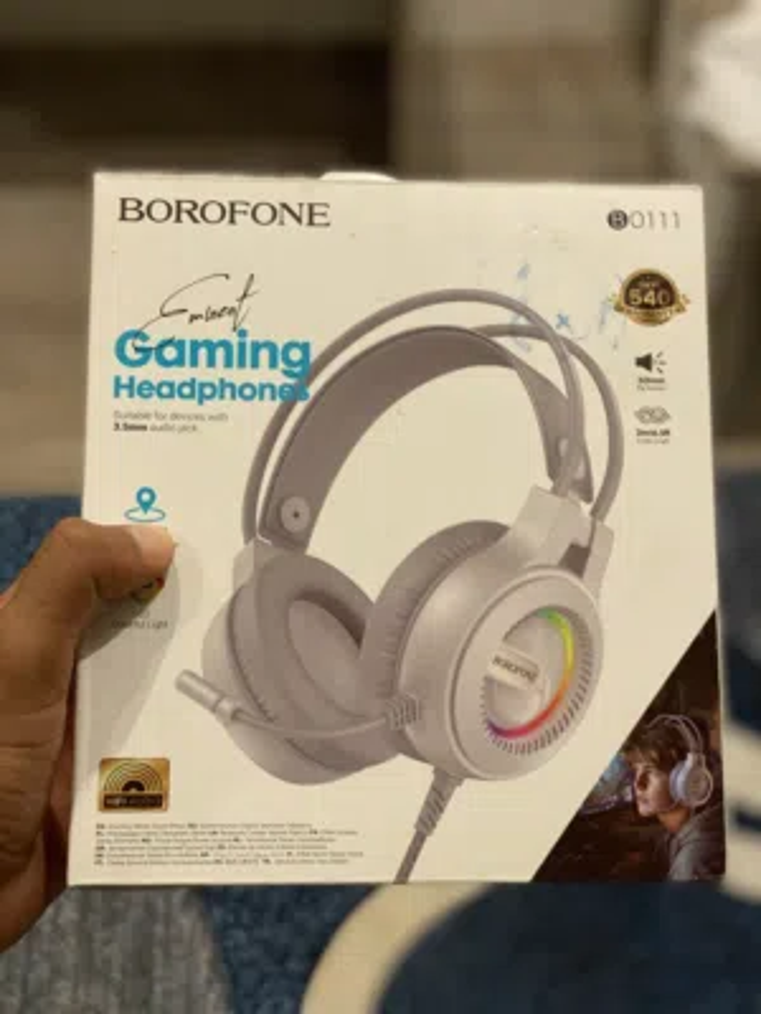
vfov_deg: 36.8
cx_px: 380
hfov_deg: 28.0
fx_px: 1524
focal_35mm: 52
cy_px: 507
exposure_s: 1/33
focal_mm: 6
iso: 320
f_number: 2
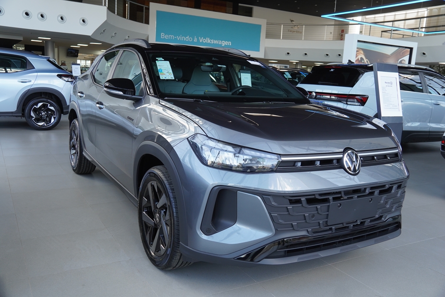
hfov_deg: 57.2
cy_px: 148
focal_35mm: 33
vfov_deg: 40.0
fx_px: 408
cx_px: 222
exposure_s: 1/160
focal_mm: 22
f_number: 4
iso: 320
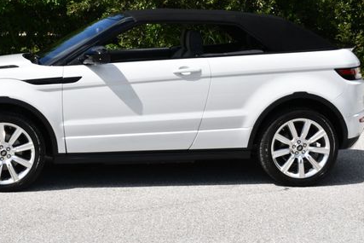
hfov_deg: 21.2
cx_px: 139
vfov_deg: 14.2
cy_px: 63
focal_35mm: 96
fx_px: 971
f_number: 9
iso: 100
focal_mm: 32
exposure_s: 1/320
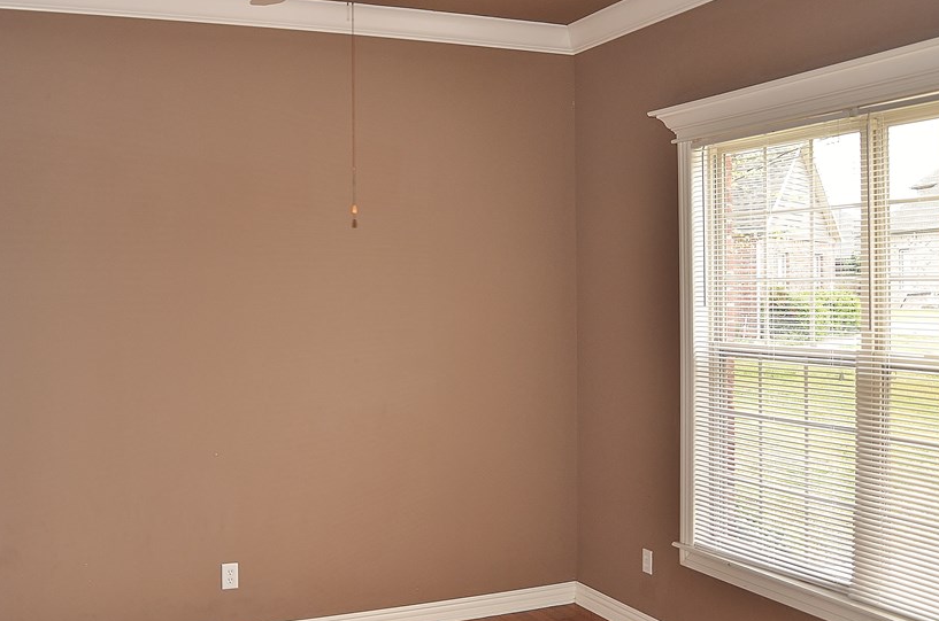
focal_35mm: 36
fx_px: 937
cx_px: 401
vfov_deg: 36.7
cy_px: 294
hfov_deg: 53.0
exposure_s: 1/125
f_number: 3.5
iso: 280
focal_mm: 18
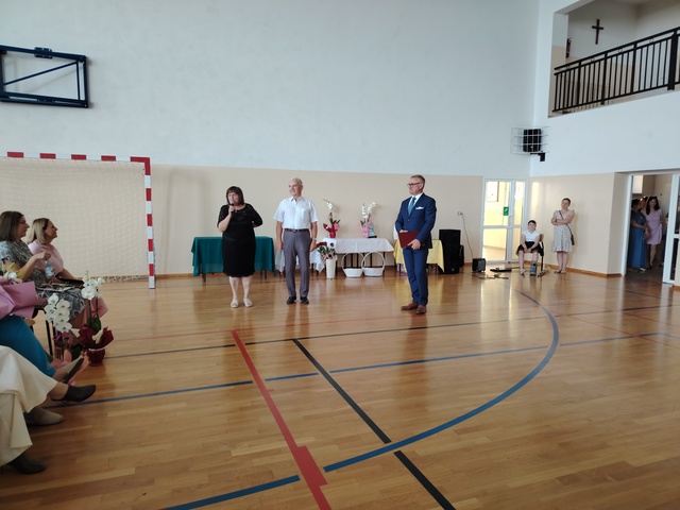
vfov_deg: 56.8
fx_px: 471
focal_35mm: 24
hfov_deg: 71.6
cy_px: 255
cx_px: 340
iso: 534
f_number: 1.75
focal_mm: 5.25
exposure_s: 1/50
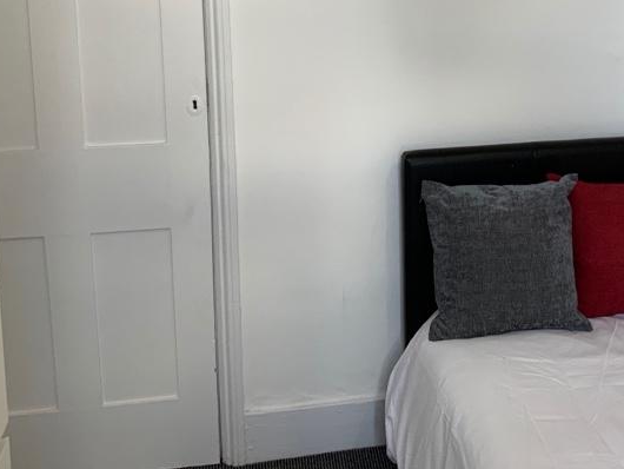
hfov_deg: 33.2
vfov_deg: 25.4
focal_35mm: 56
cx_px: 512
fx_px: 1010
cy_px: 55
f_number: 1.8
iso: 64
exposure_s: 1/98
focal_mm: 3
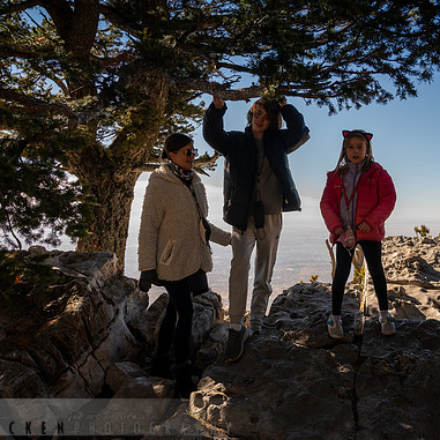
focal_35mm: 33
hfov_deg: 49.3
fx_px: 475
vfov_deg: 49.7
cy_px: 221
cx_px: 271
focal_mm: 25.5
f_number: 5.6
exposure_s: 1/400
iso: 200
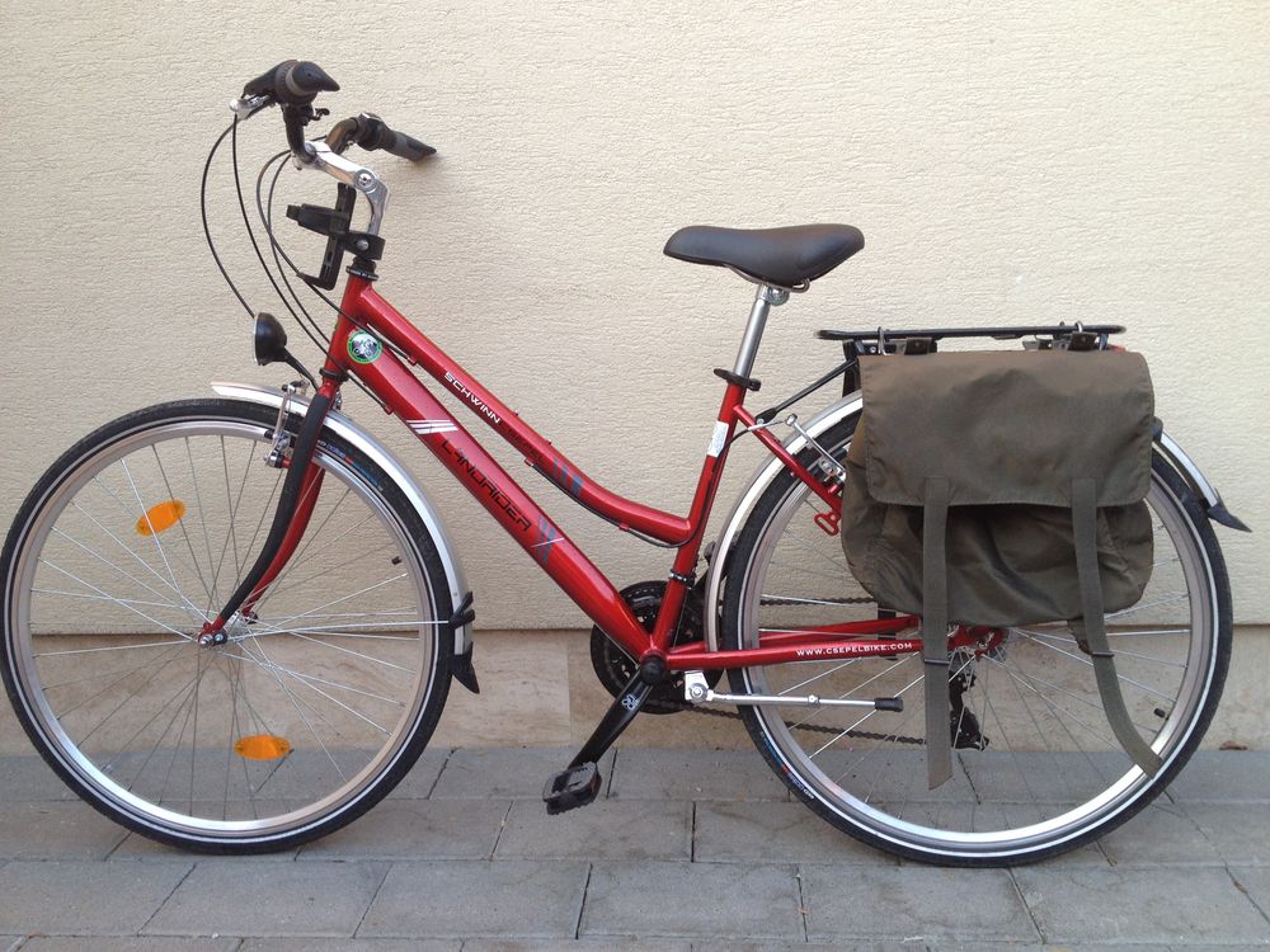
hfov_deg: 52.6
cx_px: 635
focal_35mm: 35
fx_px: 1284
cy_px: 476
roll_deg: +1.5
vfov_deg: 40.7
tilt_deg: -10.3
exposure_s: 1/60
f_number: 2.4
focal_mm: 4.28
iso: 50
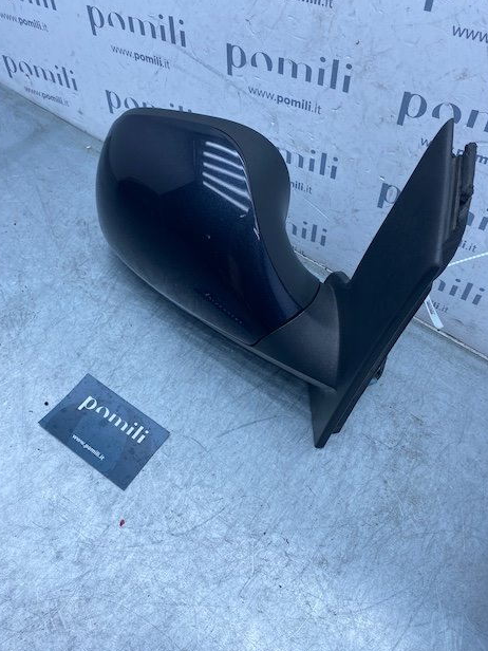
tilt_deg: -58.3
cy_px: 327
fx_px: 508
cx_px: 244
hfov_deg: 51.4
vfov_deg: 65.3
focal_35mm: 27
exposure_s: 1/864
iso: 32
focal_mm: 4.25
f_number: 1.8
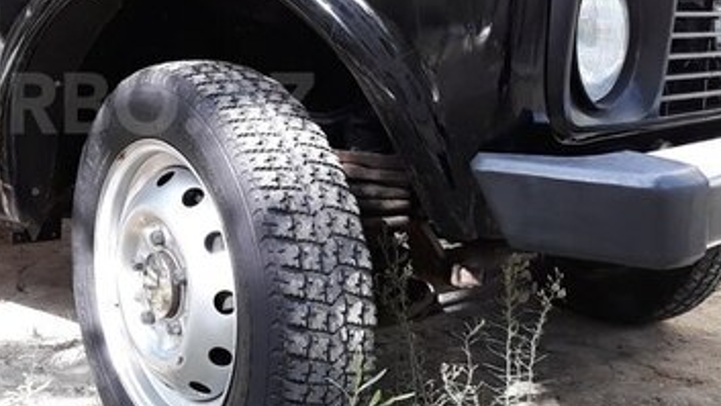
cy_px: 103
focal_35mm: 55
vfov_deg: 21.7
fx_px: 1052
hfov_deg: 36.1
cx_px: 106
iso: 64
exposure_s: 1/100
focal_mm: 3.71
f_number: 1.7
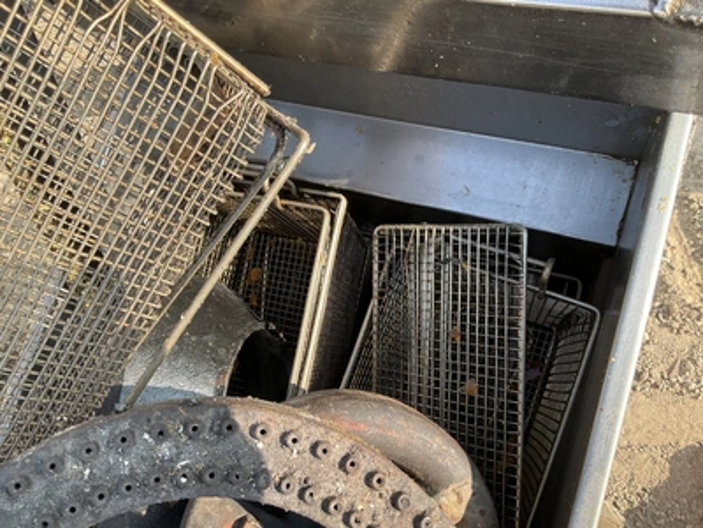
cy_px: 264
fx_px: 589
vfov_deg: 48.2
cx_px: 352
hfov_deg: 61.7
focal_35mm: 29
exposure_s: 1/251
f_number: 1.8
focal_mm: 3
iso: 25
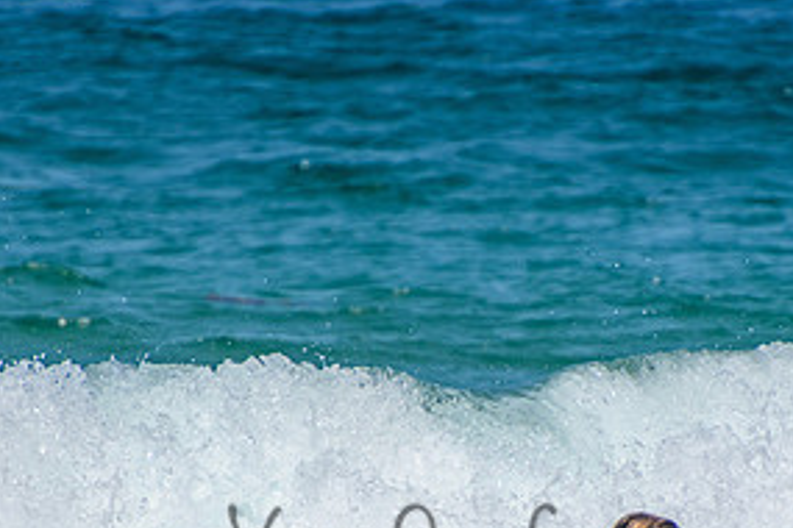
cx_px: 515
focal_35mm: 1221
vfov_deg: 1.1
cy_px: 524
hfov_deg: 1.7
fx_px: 26894
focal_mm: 400
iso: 200
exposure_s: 1/2000
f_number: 5.6
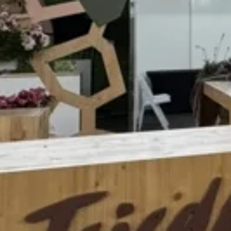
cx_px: 452
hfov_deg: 15.1
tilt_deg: +3.0
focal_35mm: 95
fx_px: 717
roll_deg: +1.4
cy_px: -16
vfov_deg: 17.7
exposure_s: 1/100
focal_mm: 2.22
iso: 320
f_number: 2.2
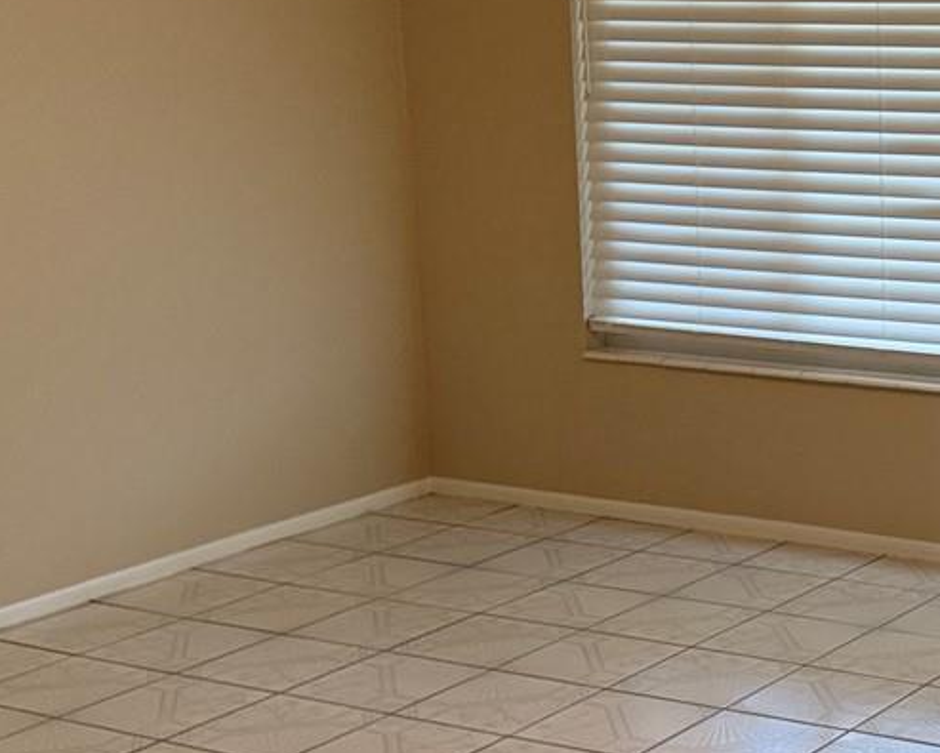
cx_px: 1001
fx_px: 2116
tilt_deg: -10.3
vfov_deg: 20.2
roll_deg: +0.3
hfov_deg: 23.7
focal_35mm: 76
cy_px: 353
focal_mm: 6.76
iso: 200
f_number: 1.78
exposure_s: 1/221
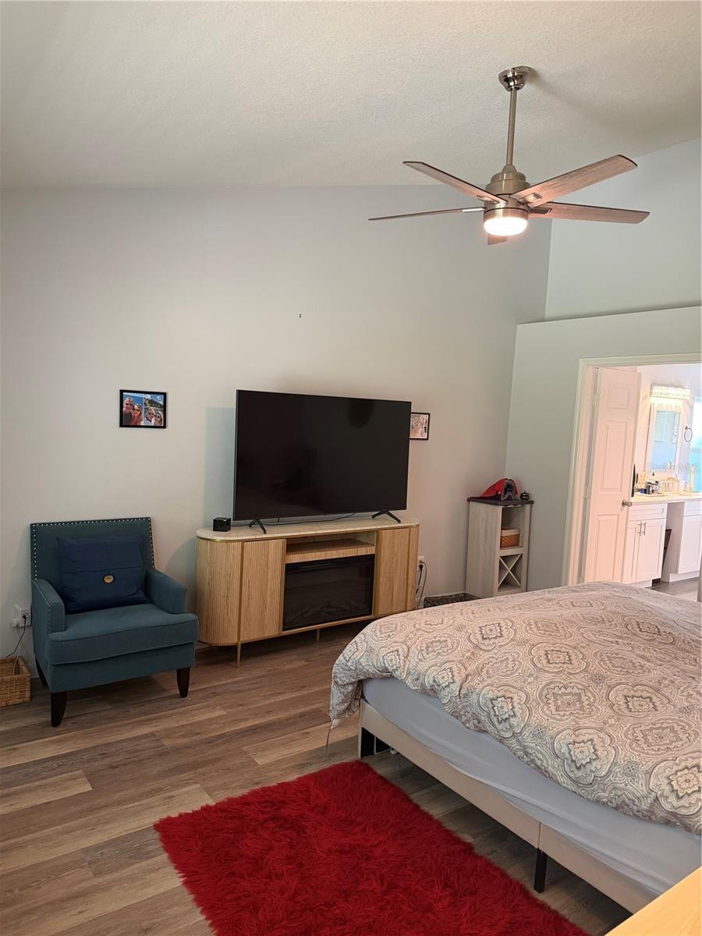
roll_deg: -3.2
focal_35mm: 24
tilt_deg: -5.1
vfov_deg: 71.6
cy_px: 468
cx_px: 351
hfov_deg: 56.8
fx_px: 649
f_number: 1.78
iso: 320
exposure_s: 1/60
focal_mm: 6.76
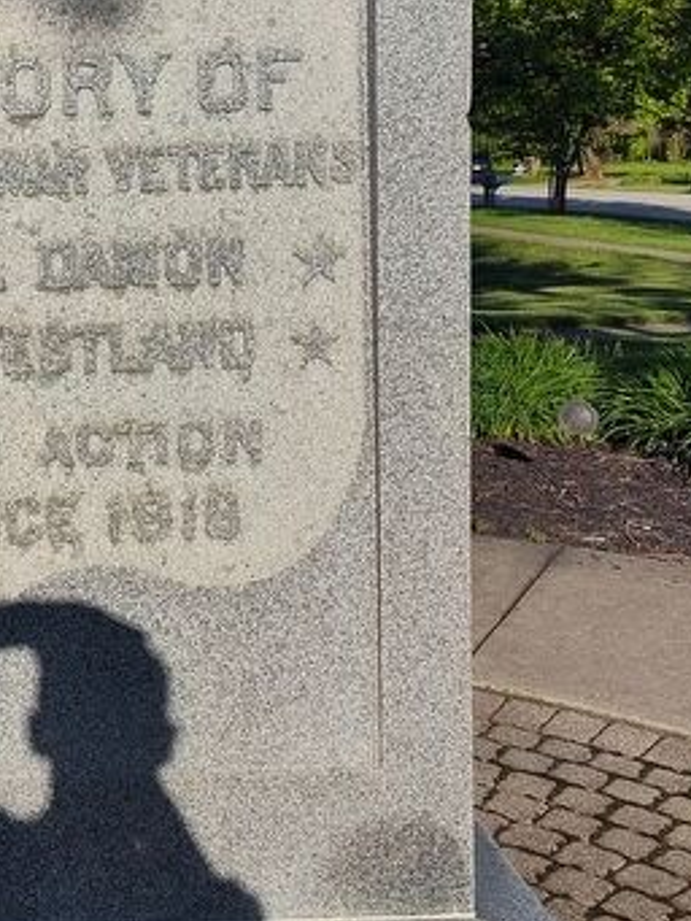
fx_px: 1436
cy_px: 330
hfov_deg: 25.6
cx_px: -16
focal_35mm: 54
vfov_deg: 35.3
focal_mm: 5.56
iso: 100
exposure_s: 1/1774
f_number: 1.8
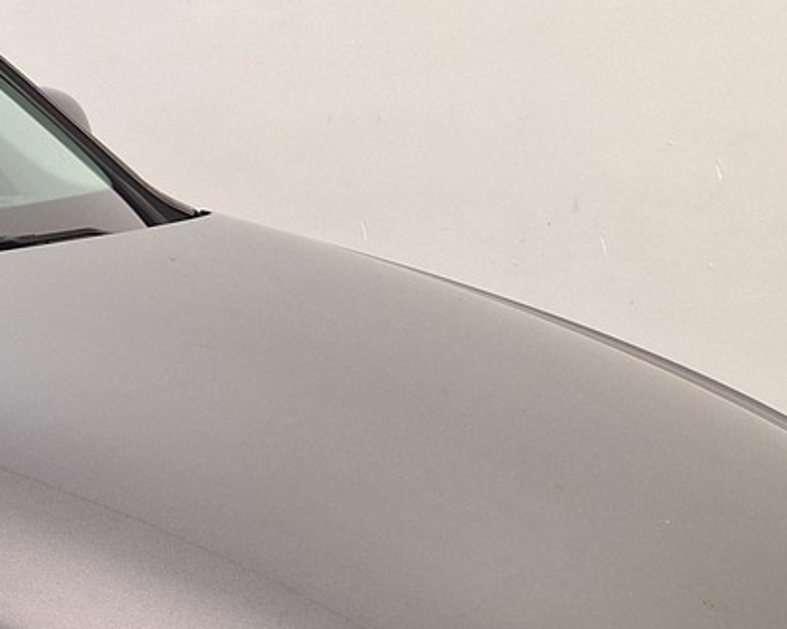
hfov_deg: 21.7
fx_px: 1840
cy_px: 756
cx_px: -239
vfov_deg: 18.4
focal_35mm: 79
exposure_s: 1/50
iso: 125
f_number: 1.8
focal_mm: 5.54
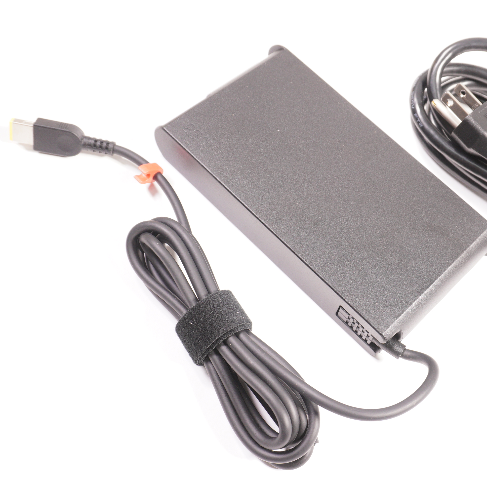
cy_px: 239
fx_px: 684
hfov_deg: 38.5
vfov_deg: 39.2
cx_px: 339
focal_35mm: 43
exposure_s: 1/50
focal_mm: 22
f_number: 5.6
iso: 500
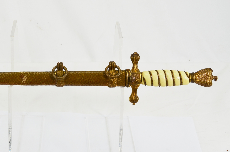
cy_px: 80
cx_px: 74
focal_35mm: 71
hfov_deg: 28.3
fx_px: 453
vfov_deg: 19.1
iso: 200
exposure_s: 1/160
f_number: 6.3
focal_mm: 32
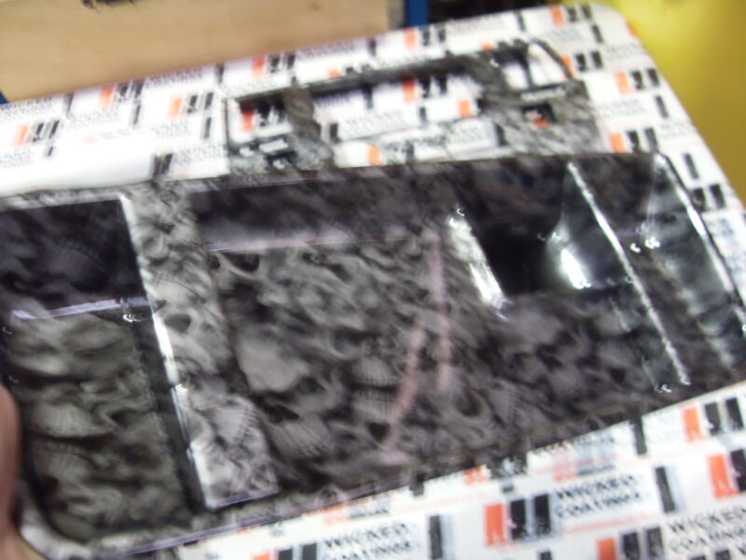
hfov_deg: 52.6
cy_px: 280
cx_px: 373
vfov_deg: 40.7
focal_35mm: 35
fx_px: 754
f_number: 2.8
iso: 200
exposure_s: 1/8
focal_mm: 6.3
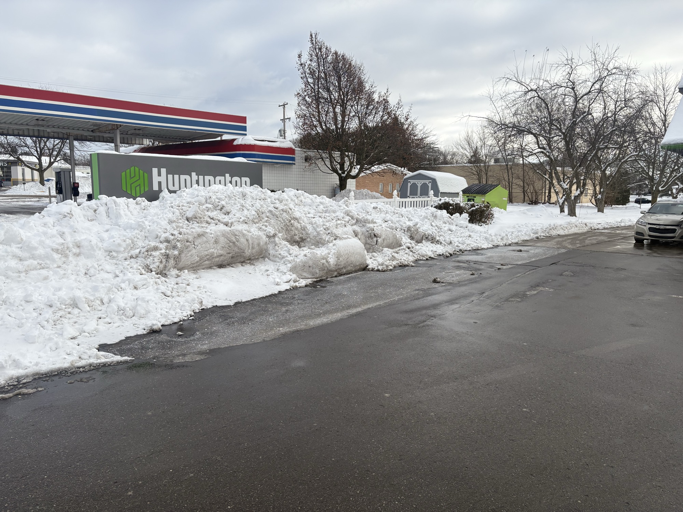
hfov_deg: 67.3
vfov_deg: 53.1
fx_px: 513
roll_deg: -0.3
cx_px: 342
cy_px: 256
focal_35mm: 26
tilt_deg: -7.1
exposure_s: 1/2208
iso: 50
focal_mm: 5.96
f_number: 1.6
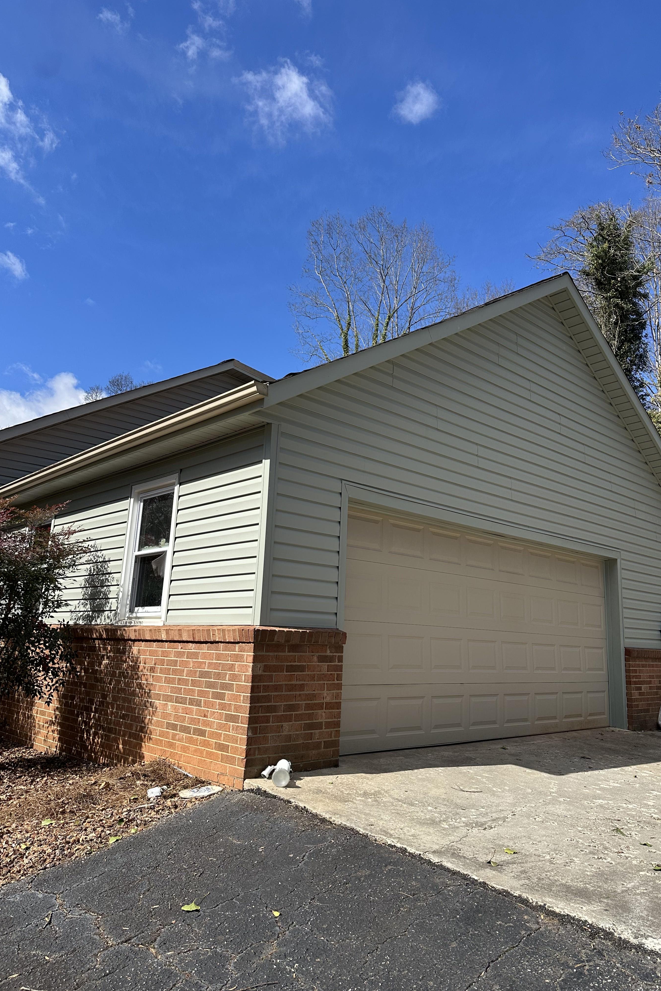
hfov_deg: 51.2
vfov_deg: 71.5
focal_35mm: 25
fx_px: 688
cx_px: 363
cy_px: 495
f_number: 1.78
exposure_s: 1/4545
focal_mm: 6.86
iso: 80
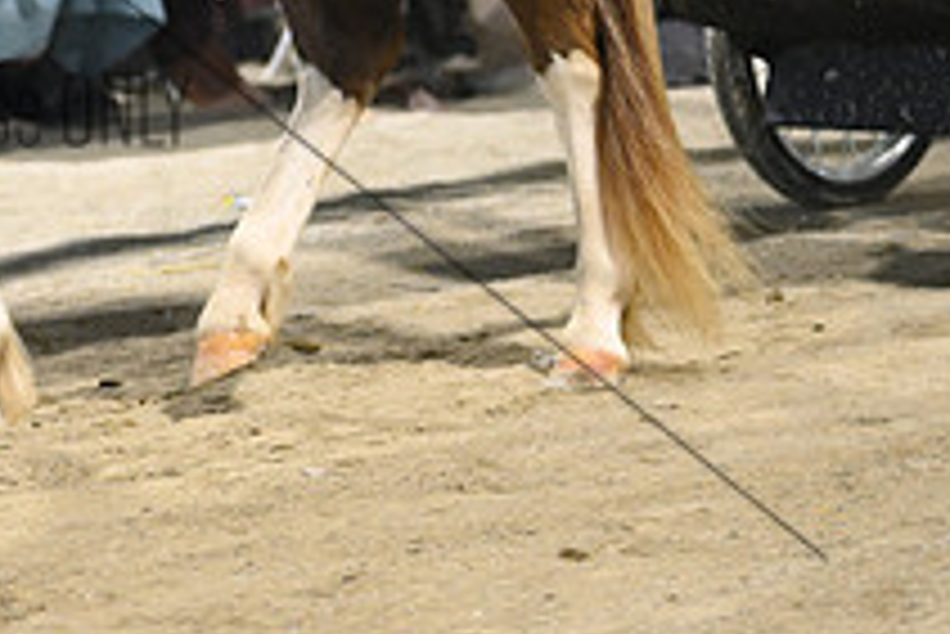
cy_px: -142
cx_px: -45
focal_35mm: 192
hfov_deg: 10.6
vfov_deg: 7.1
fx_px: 5070
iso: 4000
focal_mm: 70
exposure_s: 1/446
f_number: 2.8
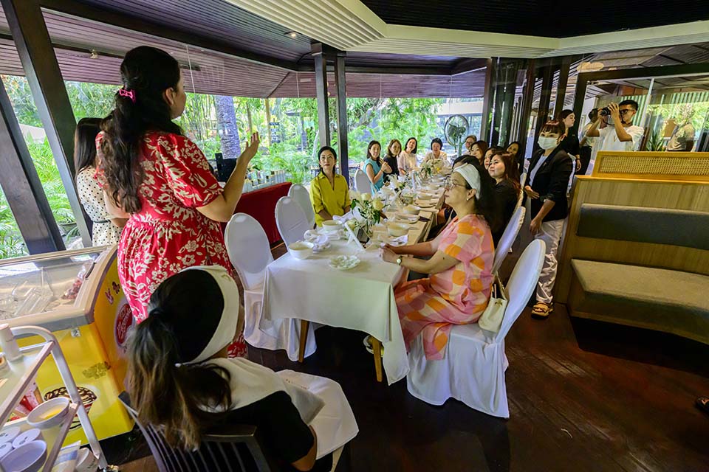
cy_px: 236
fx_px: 325
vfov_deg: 72.1
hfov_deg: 95.0
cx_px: 354
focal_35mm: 16
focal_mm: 16.5
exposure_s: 1/250
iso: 7200
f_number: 5.6
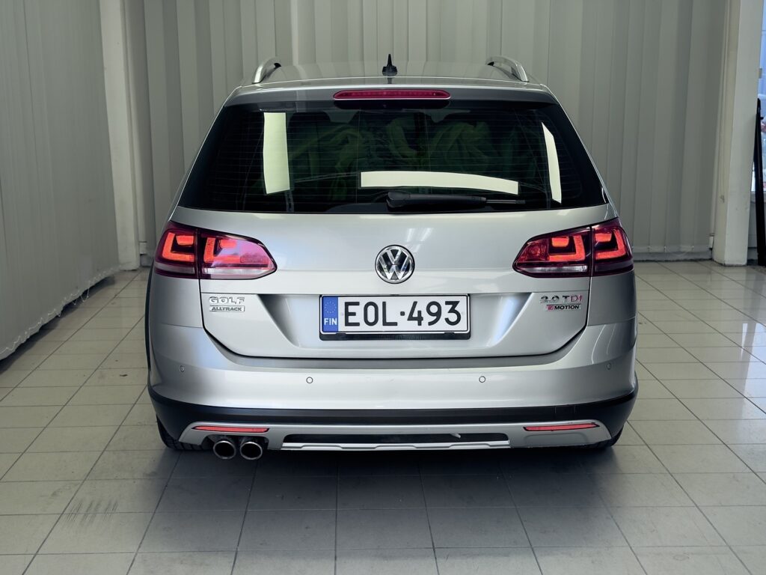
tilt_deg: -10.3
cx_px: 383
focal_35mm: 48
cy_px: 288
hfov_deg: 39.7
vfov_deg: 30.3
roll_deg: -0.5
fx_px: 1062
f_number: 1.78
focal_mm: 6.76
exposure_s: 1/266
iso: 64
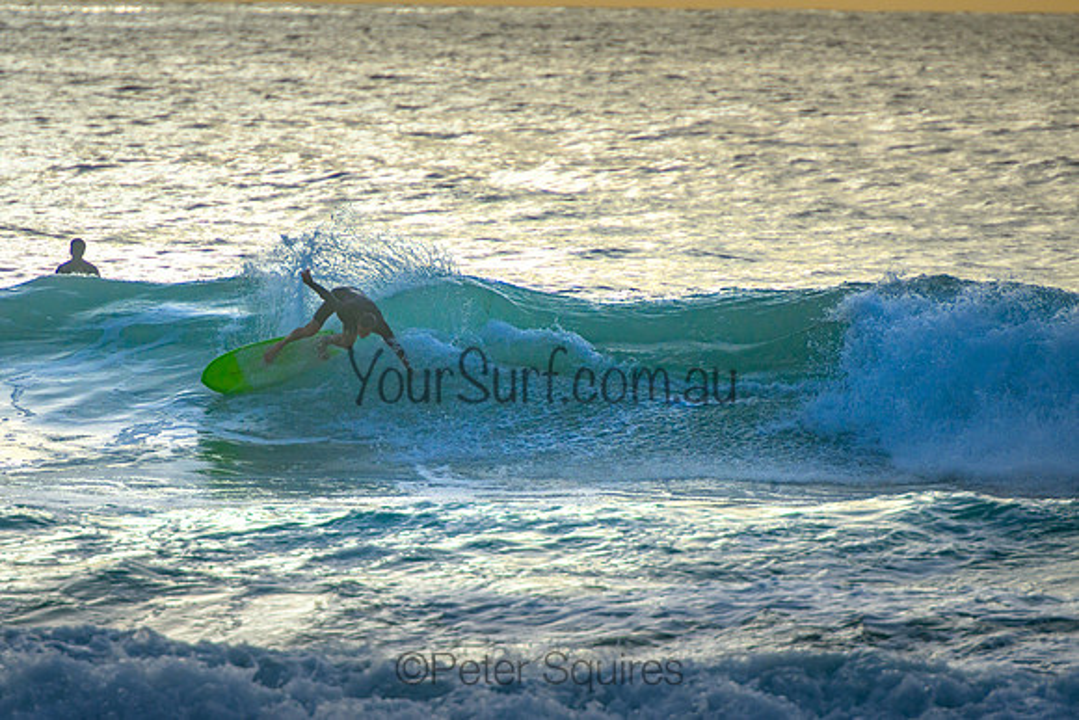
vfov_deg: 2.5
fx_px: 16482
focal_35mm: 550
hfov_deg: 3.7
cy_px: 355
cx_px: 412
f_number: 5.6
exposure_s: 1/2000
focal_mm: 400
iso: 500
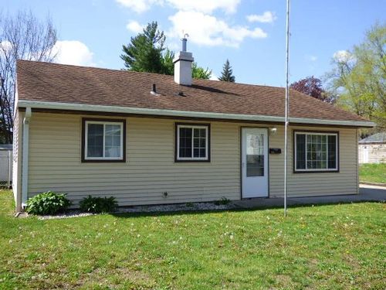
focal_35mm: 34
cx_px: 193
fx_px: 379
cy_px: 145
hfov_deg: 54.0
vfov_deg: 41.8
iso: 100
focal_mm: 5.97
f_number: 3.4
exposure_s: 1/640
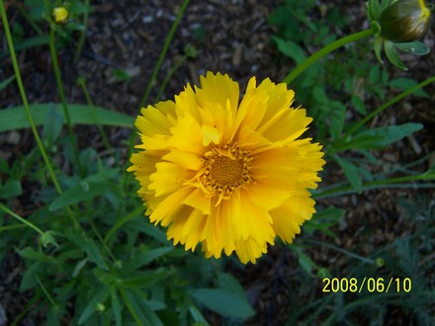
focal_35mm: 36
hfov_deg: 51.4
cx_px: 218
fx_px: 452
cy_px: 163
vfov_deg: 39.7
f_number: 2.8
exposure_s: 1/60
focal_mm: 5.6
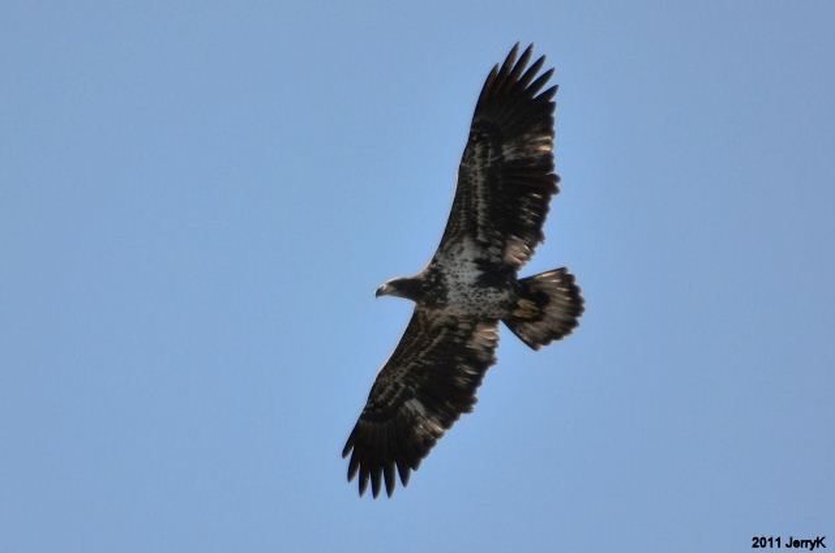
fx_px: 10417
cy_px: 276
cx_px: 418
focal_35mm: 450
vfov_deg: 3.0
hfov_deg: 4.6
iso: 400
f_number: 5.6
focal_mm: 300
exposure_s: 1/1600
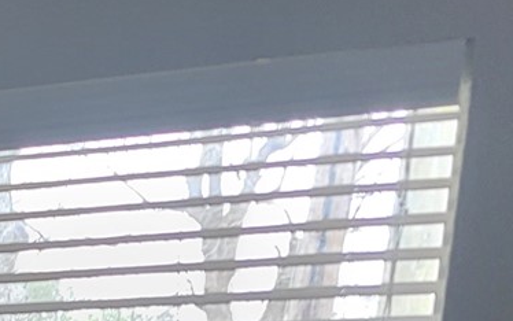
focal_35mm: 151
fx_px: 2112
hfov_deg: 11.8
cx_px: -628
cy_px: 979
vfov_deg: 7.6
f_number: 1.8
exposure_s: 1/60
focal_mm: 5.4
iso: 200
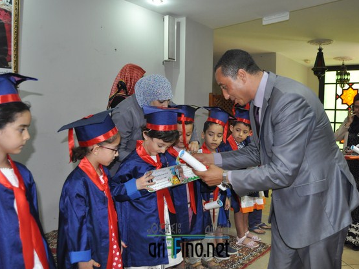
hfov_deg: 57.5
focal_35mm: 32
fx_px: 327
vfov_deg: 44.7
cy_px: 137
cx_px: 188
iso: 800
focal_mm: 19
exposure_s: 1/60
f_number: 3.5
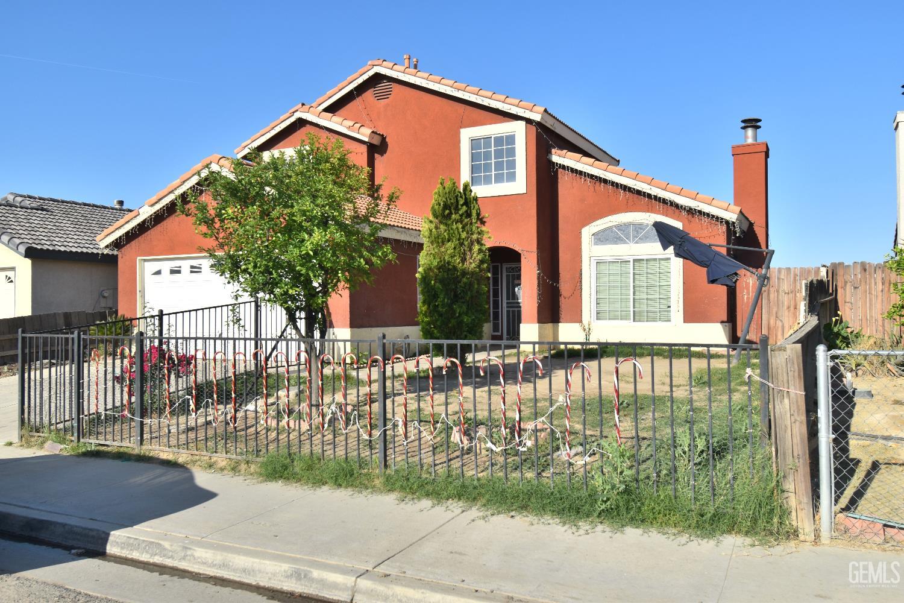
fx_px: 753
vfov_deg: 43.6
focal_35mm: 30
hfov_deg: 61.9
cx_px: 452
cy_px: 302
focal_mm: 20
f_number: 9
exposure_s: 1/320
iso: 100
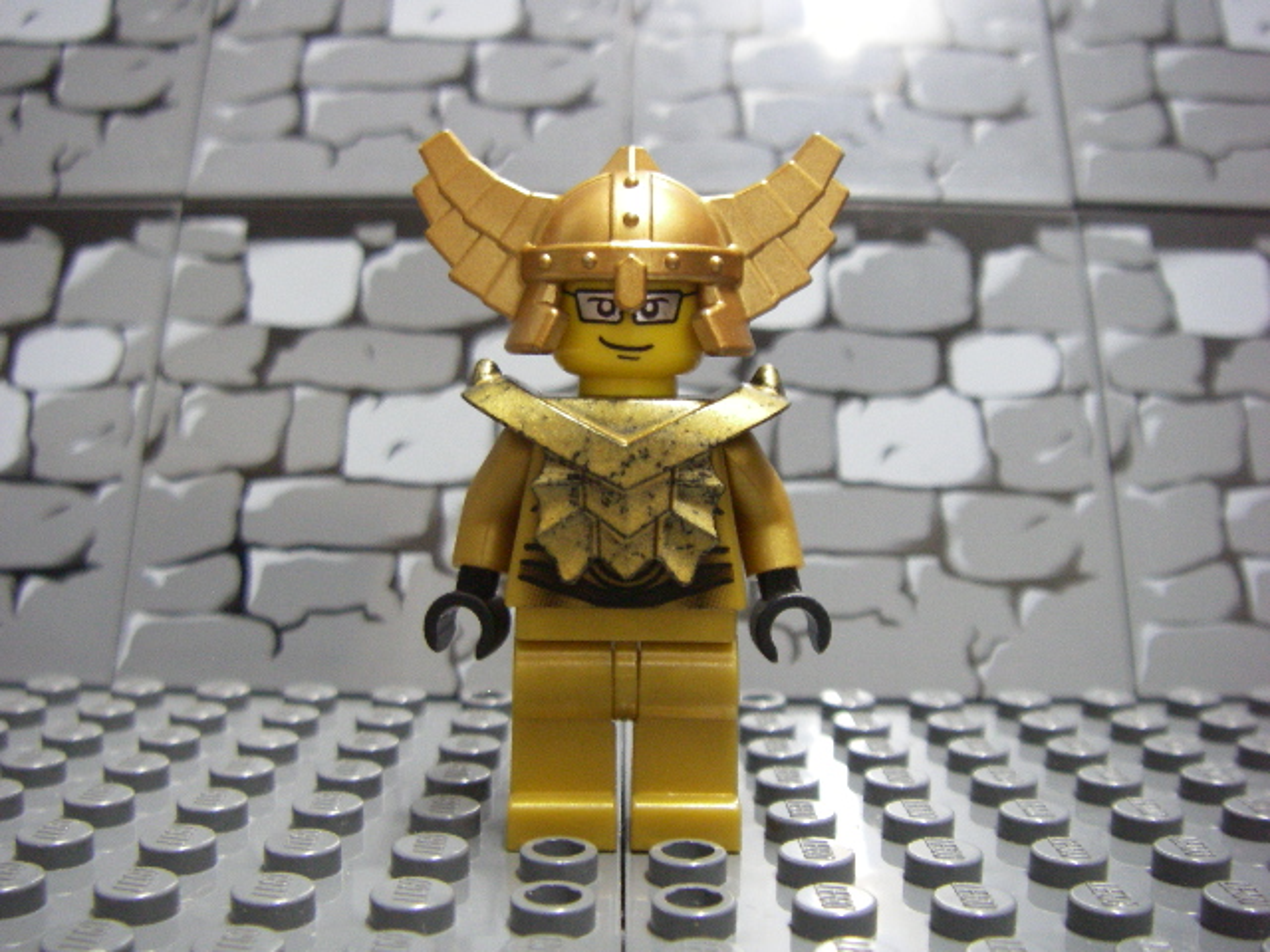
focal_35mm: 38
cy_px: 476
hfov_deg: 49.0
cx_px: 635
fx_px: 1394
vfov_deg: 37.7
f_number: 3.3
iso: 320
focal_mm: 6.3
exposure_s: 1/4
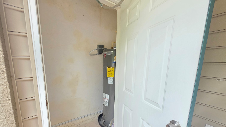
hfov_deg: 103.0
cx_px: 111
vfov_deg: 69.4
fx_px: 90
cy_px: 80
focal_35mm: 15
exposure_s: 1/359
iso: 320
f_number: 1.9
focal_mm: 2.2
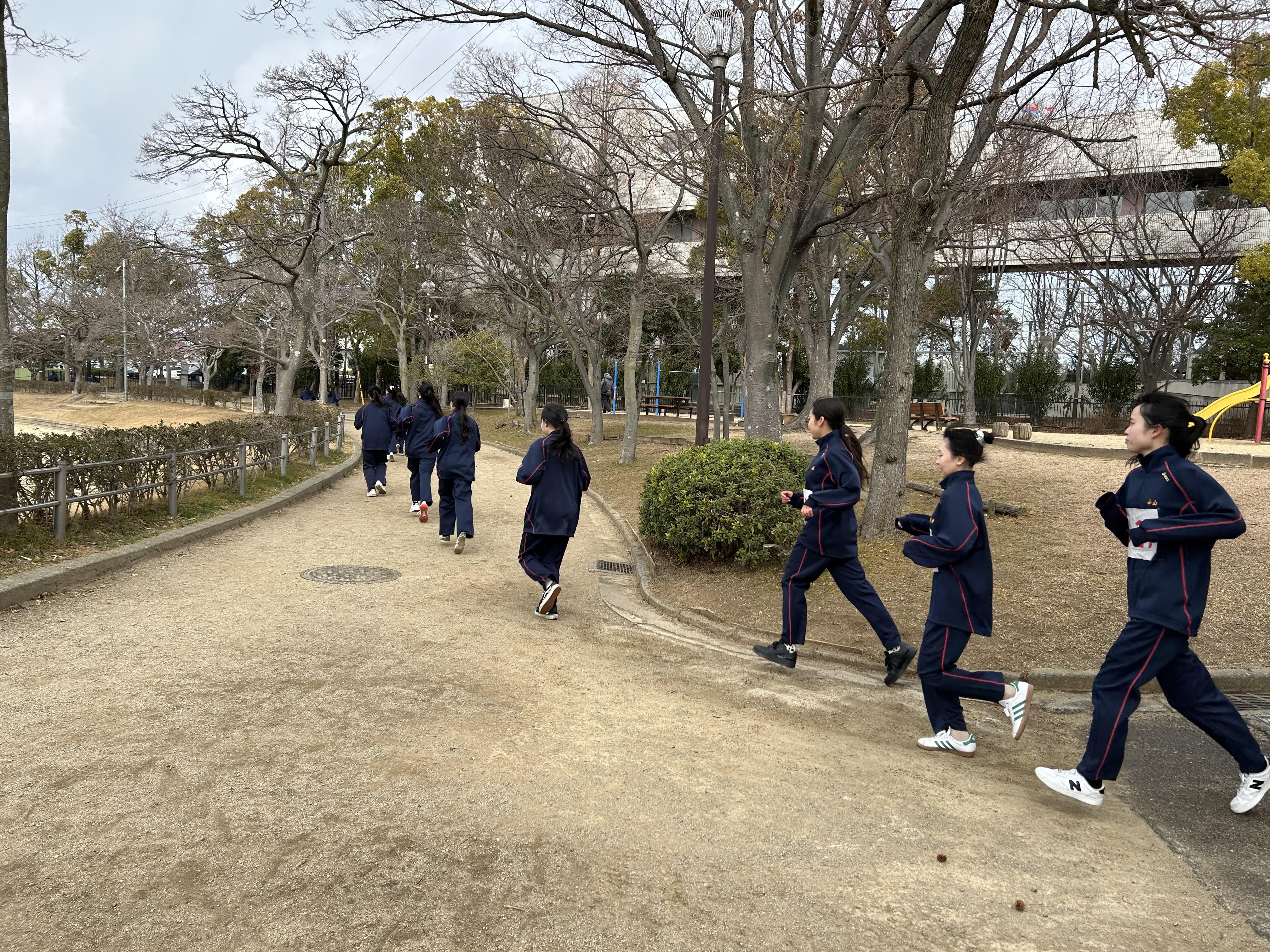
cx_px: 635
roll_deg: -1.5
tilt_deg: -5.0
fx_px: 954
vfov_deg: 53.1
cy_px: 476
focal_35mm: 26
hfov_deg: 67.3
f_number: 1.5
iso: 50
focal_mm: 5.7
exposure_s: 1/1252
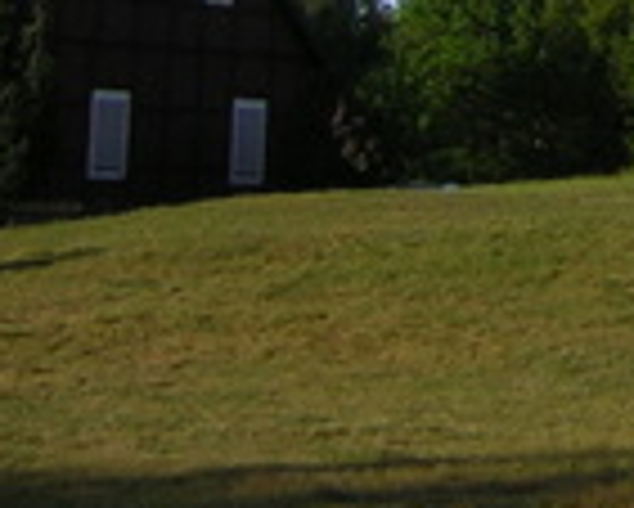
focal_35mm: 149
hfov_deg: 12.1
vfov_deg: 9.9
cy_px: -355
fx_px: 2798
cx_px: 1043
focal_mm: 4.7
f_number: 5.2
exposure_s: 1/355
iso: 50
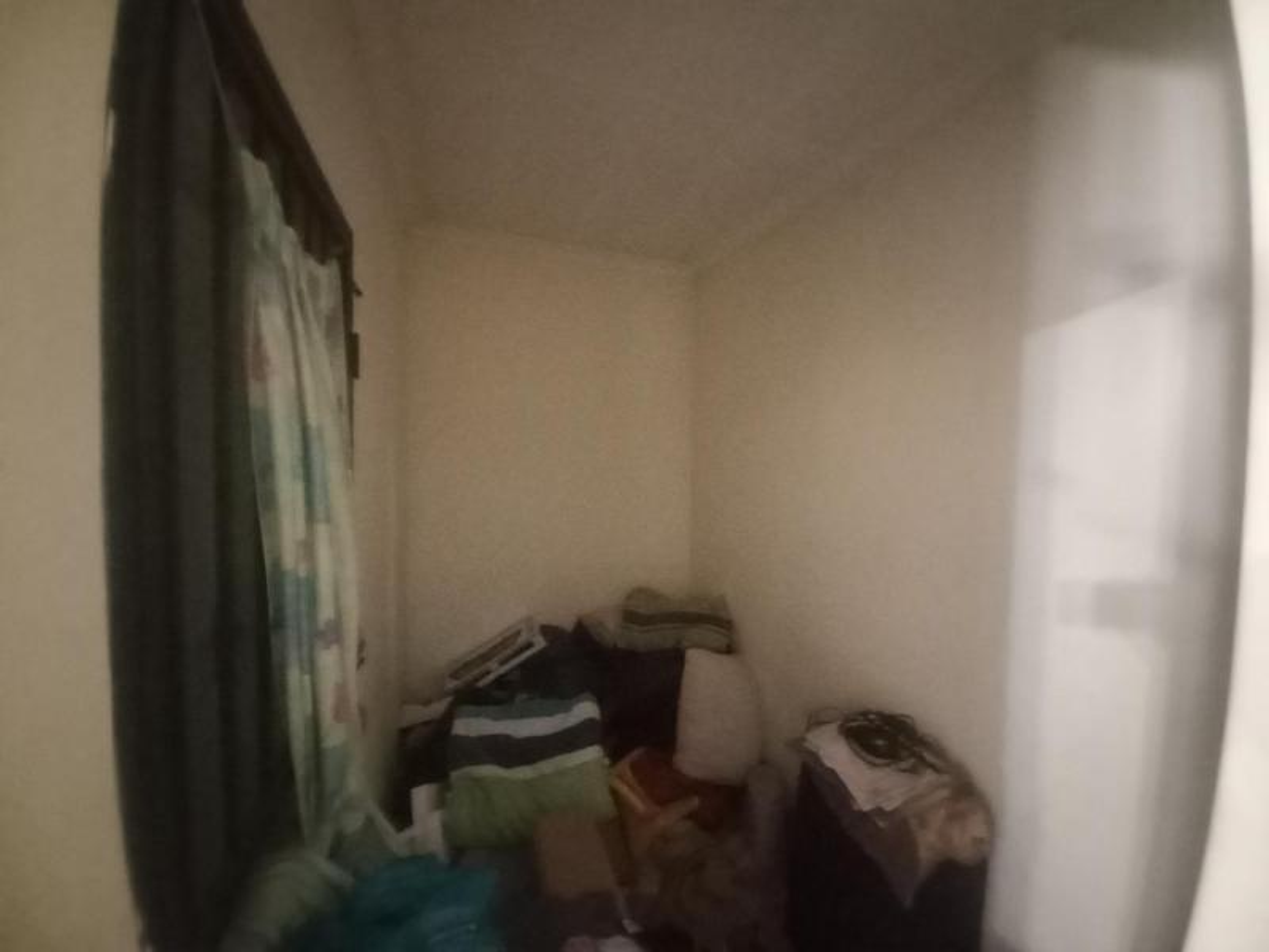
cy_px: 476
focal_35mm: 13
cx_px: 634
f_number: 2.2
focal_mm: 1.42
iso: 1600
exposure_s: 1/12.5
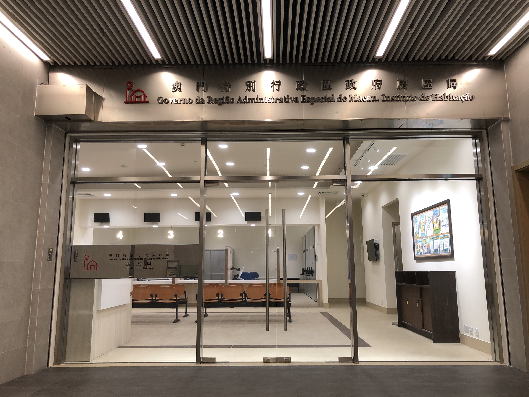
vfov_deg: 49.7
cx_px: 264
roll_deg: +1.6
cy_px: 198
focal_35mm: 28
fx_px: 428
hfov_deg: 63.4
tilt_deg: +10.2
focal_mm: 4
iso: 25
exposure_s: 1/33
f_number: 1.8
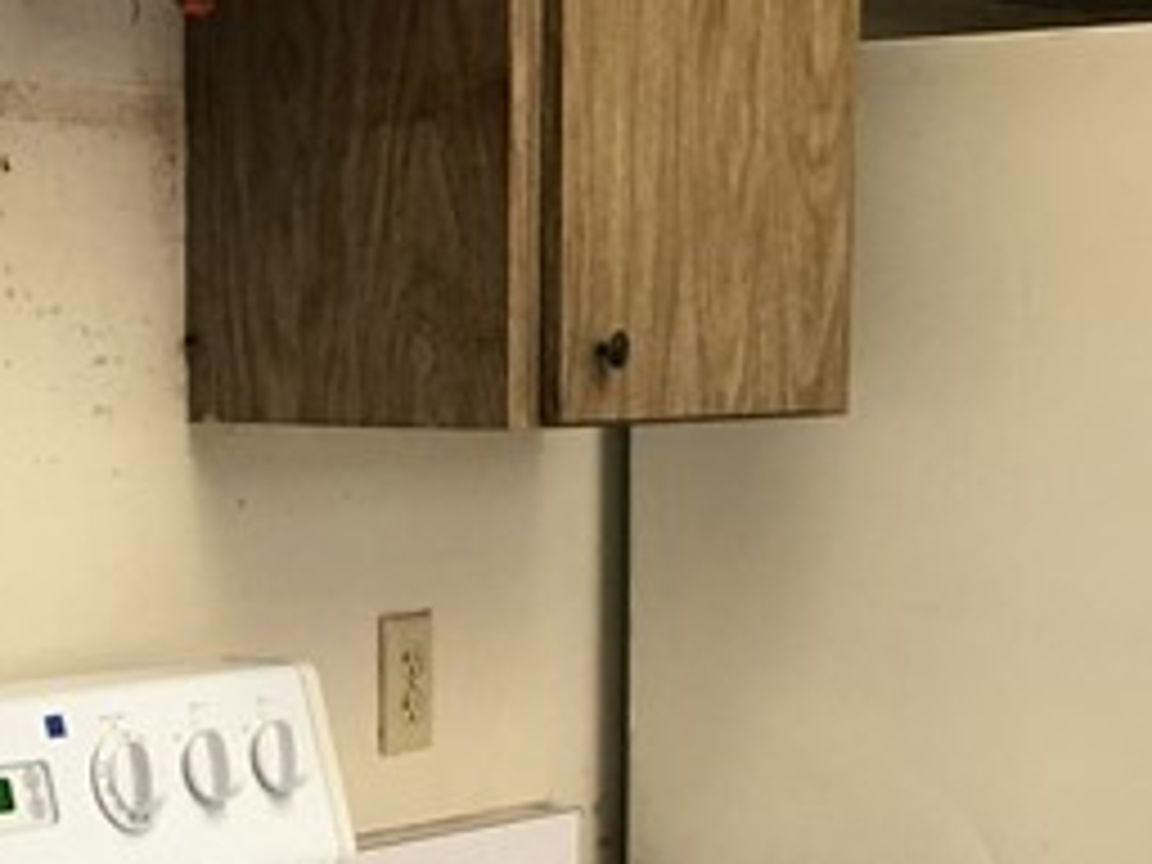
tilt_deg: -4.3
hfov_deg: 16.9
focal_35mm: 116
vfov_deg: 12.6
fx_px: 3860
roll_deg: +2.0
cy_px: 896
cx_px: 328
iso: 40
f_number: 2.2
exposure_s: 1/30
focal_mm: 4.15
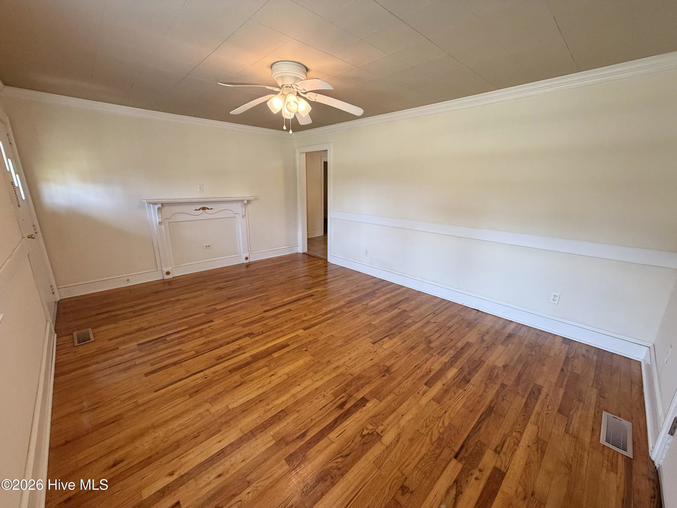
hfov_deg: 102.1
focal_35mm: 14
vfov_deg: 85.7
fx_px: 274
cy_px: 254
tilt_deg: -14.4
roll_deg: +0.0
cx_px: 338
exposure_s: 1/120
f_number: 2.2
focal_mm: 2.22
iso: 320
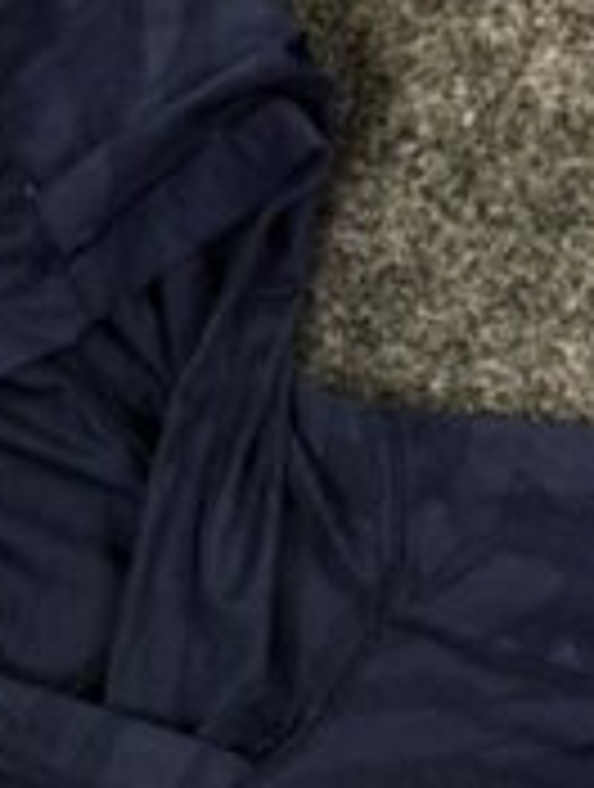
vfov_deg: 25.9
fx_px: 1664
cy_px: 691
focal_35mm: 73
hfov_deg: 19.8
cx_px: 40
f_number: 1.78
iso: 200
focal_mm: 6.76
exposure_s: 1/50
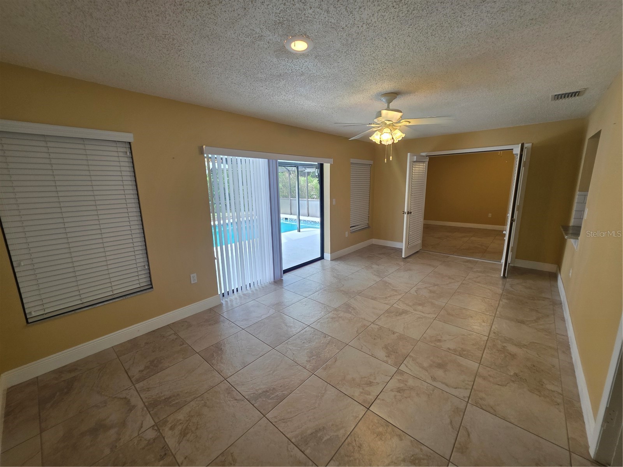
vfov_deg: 89.9
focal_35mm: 13
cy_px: 234
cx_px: 312
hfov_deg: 106.2
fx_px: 234
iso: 100
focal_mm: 2.2
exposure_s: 1/120
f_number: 1.9
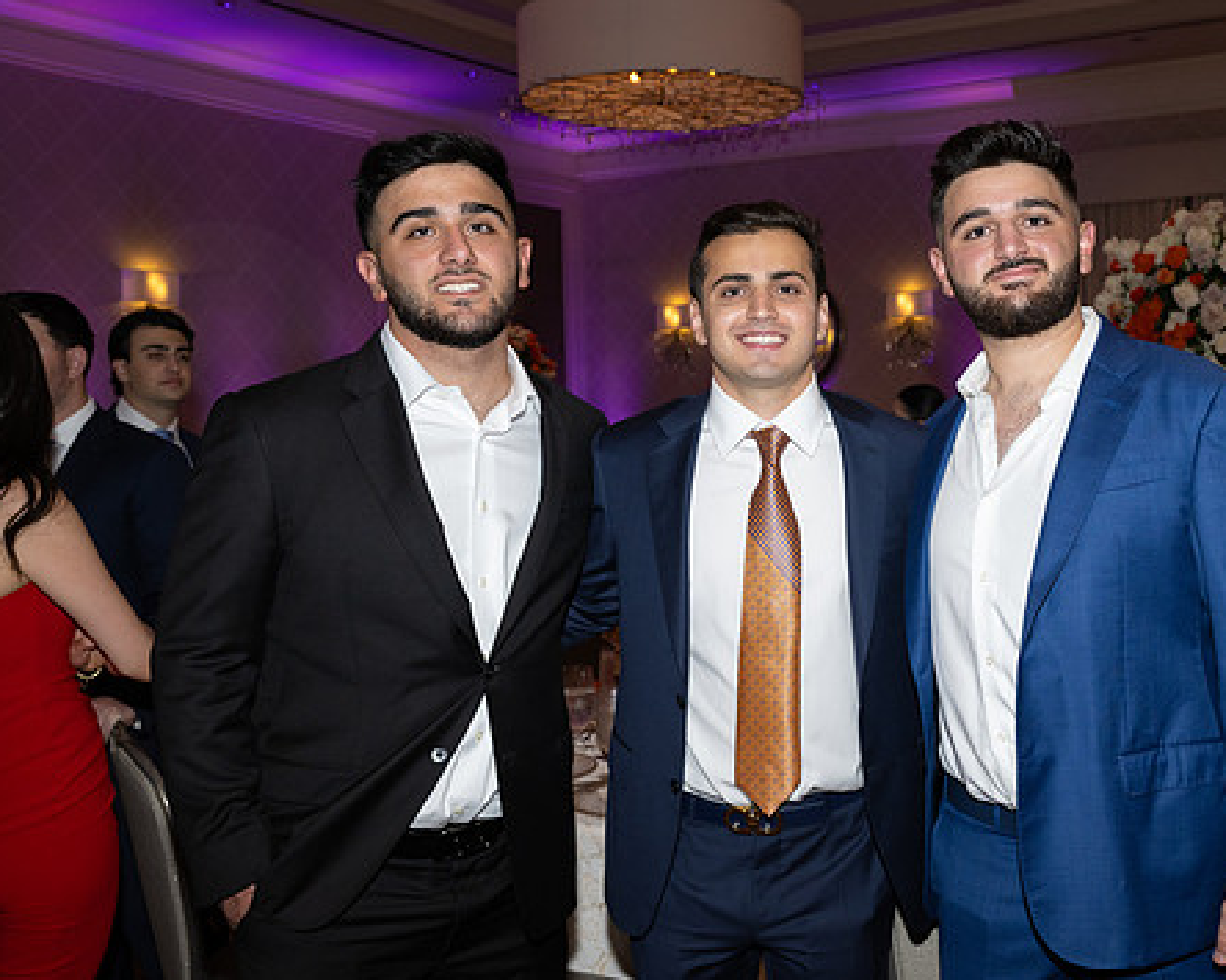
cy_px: 531
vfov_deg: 35.6
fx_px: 1524
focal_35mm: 42
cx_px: 856
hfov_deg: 43.0
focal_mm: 30
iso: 800
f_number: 5.6
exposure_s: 1/100
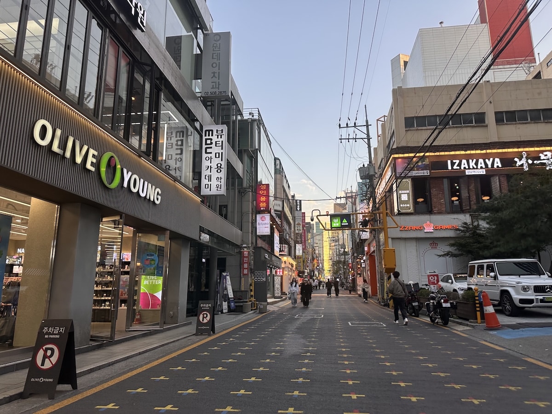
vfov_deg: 56.8
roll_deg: +1.3
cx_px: 276
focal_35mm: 24
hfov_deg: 71.6
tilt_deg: +14.7
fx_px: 383
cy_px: 207
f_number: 1.78
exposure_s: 1/326
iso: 80
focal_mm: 6.86
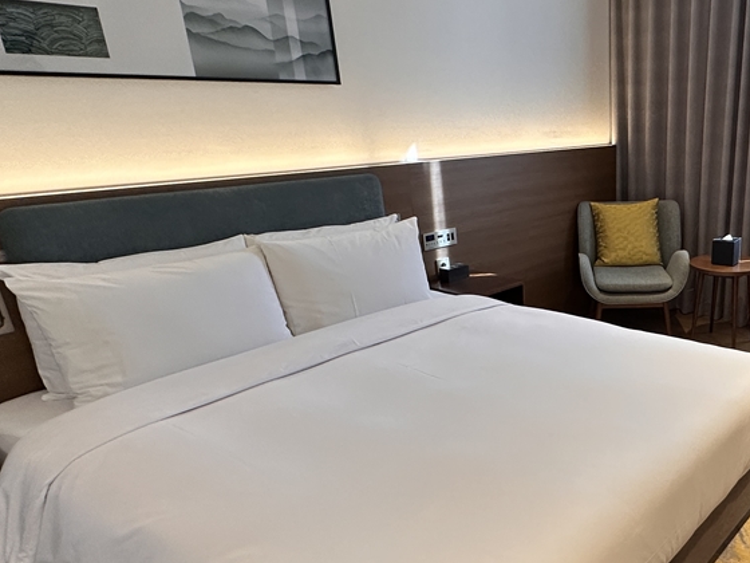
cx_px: 624
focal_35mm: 30
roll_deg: -0.4
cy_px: 359
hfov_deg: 54.8
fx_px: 650
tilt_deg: -22.0
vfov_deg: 46.3
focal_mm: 2.22
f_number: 2.2
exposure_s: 1/60
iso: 200
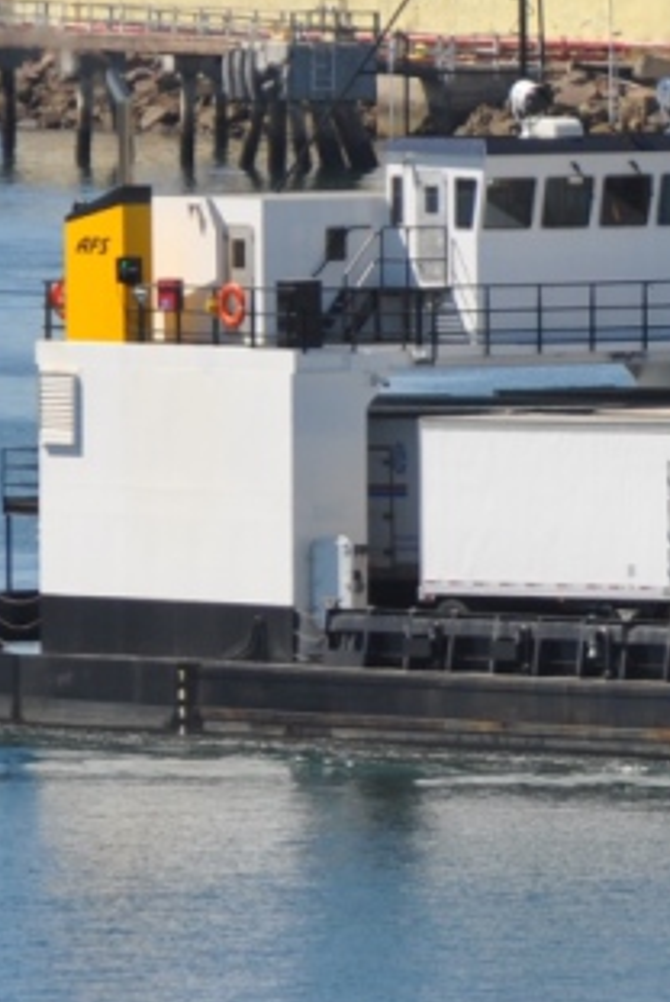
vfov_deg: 3.6
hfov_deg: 2.4
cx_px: 1131
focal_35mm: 578
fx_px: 16099
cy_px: 256
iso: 200
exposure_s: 1/800
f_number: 7.1
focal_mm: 150
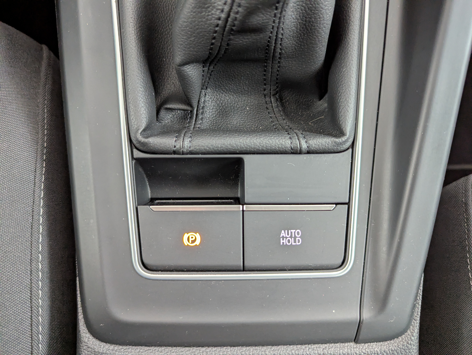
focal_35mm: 24
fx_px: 328
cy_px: 178
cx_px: 236
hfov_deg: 71.5
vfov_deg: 56.9
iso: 648
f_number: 1.85
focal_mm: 6.81
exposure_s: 1/71.5
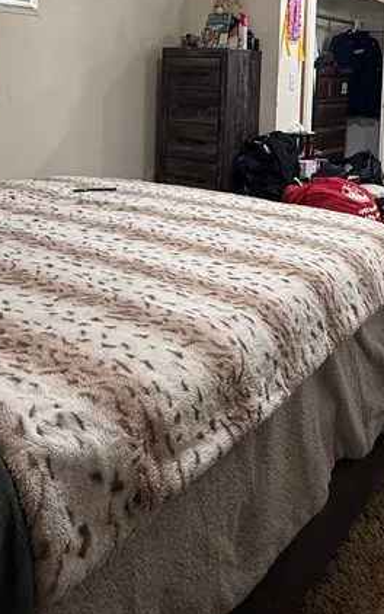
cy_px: 119
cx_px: 279
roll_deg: -2.9
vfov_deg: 50.6
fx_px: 602
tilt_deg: -4.8
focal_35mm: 36
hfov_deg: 34.7
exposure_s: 1/60
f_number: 2.2
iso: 250
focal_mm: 2.22
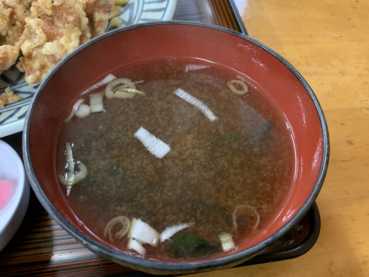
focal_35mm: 29
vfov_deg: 48.2
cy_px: 136
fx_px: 309
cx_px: 184
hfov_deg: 61.7
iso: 400
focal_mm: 4.25
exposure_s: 1/59
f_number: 1.8
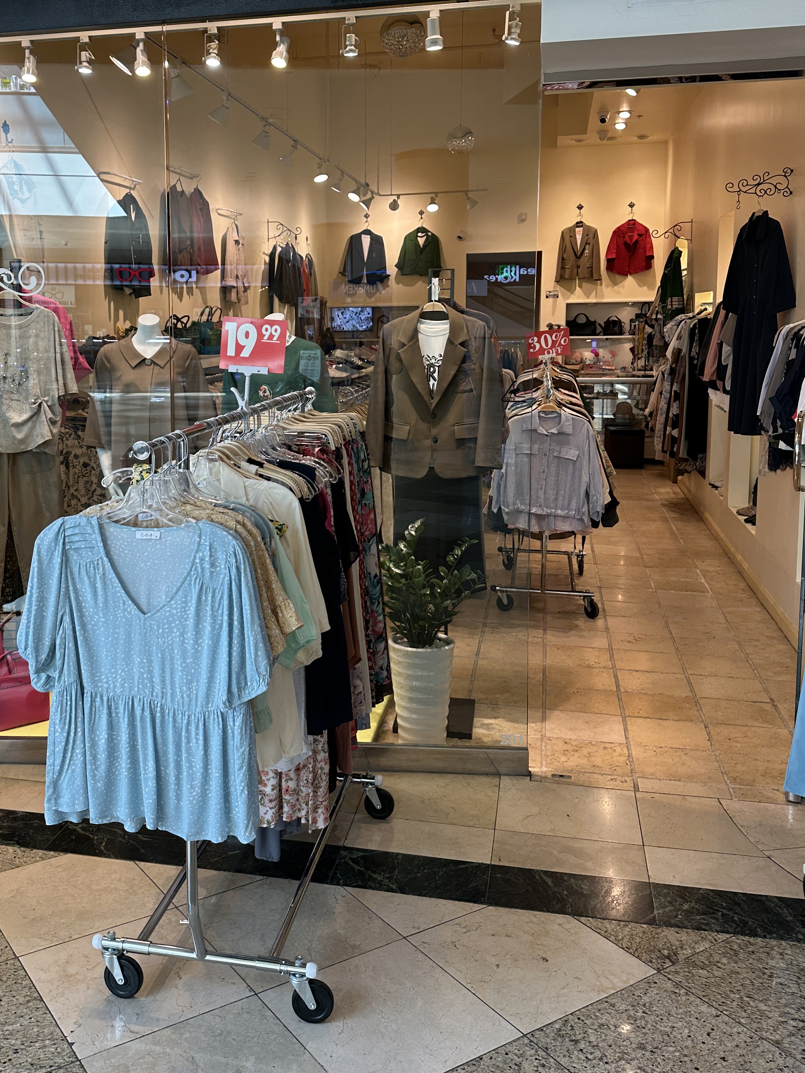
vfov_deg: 53.6
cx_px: 289
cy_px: 431
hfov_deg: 41.4
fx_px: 1054
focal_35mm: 34
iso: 100
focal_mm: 6.86
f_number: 1.78
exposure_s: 1/120
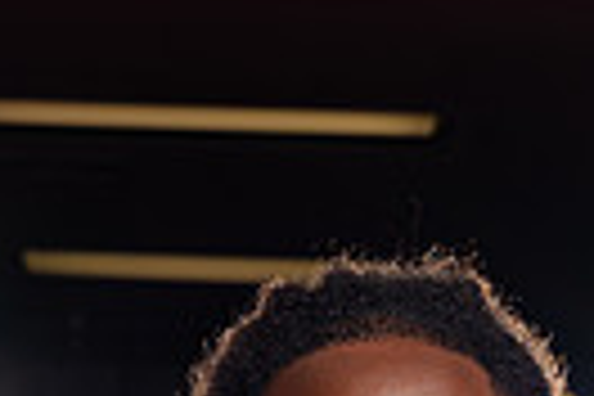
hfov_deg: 8.7
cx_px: 306
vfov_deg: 5.6
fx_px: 3927
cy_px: 927
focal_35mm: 238
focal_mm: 70
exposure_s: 1/250
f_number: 9
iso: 160
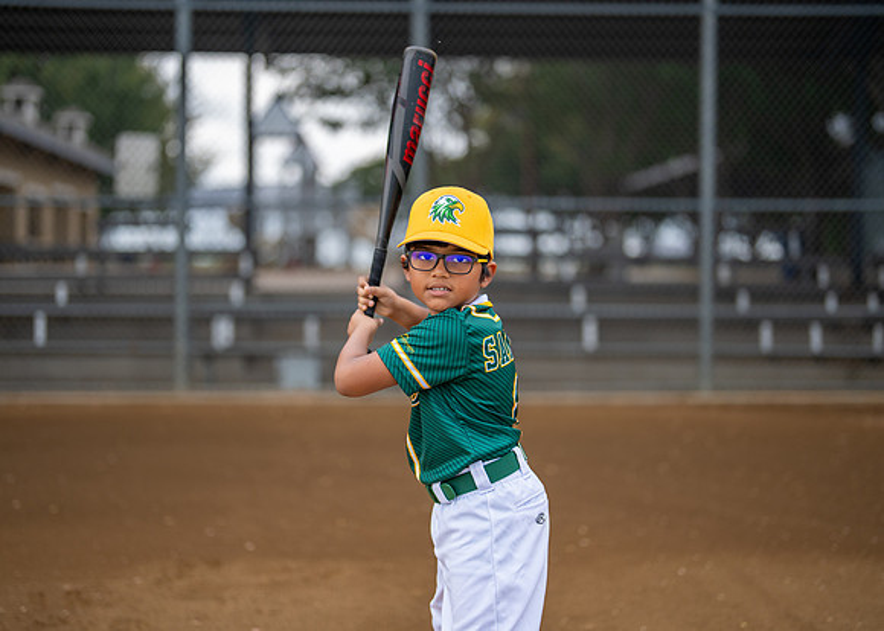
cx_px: 432
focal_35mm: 55
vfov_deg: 25.7
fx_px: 1382
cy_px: 302
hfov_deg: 35.5
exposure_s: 1/3200
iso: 200
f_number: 1.2
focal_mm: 50
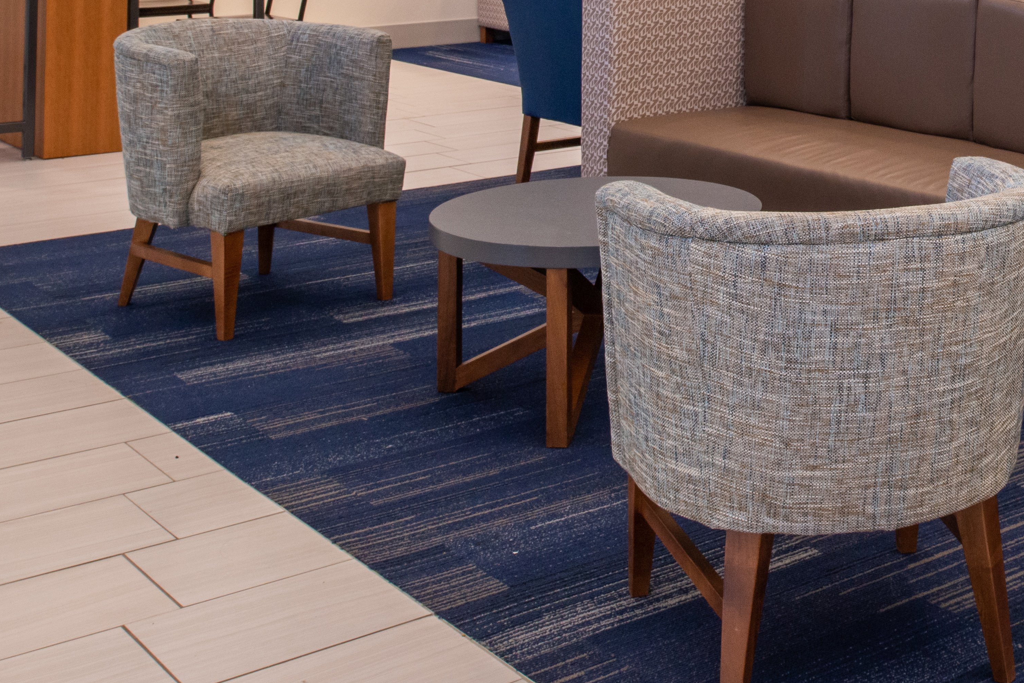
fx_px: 1679
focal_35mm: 59
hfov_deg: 32.1
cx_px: 939
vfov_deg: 22.1
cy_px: -19
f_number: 11
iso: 640
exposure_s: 1/10
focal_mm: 24
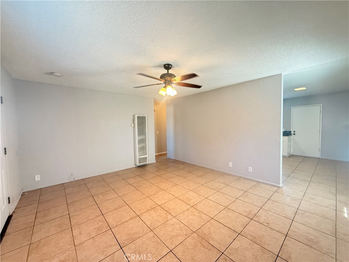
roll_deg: +0.8
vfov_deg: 85.7
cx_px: 174
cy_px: 131
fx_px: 141
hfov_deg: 102.1
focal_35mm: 14
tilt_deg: -3.3
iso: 400
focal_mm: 2.22
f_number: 2.2
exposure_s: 1/60
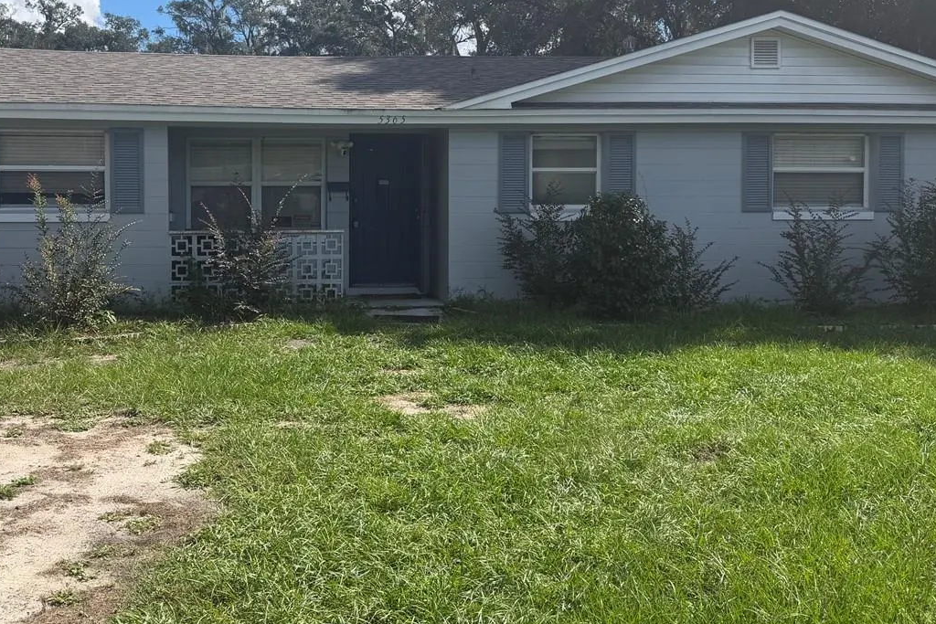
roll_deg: +1.4
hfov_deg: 48.9
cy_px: 225
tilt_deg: -1.0
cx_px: 326
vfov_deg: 34.0
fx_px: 1014
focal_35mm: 39
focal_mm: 6.76
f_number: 1.78
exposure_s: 1/4405
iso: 80
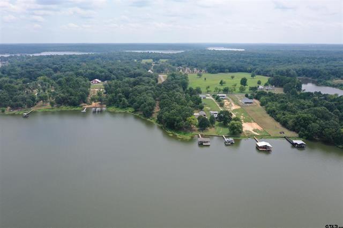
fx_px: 267
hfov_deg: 65.5
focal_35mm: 28
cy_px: 114
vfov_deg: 46.4
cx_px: 172
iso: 100
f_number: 6.3
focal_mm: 10.26
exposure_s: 1/320
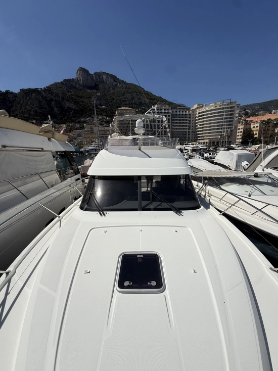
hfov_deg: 85.6
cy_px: 186
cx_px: 139
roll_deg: +1.5
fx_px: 150
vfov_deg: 102.1
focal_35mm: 14
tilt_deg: -12.1
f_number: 2.2
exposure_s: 1/6173
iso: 40
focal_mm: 2.22
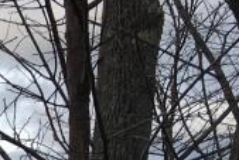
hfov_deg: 9.3
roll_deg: -2.4
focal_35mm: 183
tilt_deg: -0.8
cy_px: 389
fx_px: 1216
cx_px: -430
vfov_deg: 7.1
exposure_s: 1/368
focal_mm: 4.15
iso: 25
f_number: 2.2
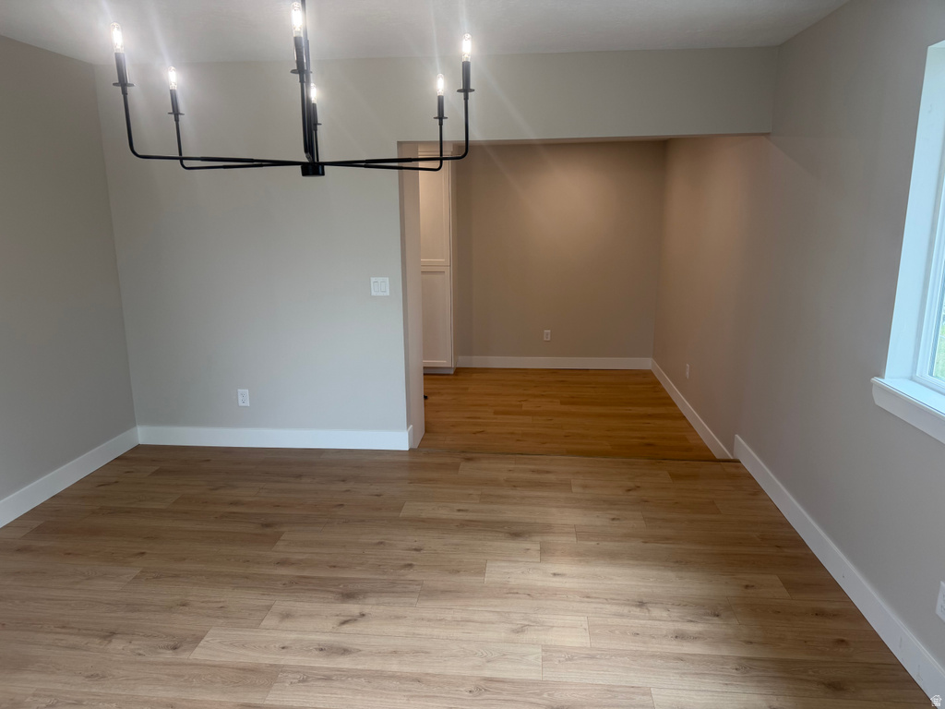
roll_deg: -0.7
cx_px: 472
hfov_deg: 71.6
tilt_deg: -11.4
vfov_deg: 56.8
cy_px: 354
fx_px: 655
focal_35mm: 24
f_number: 1.78
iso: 80
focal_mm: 6.76
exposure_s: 1/121
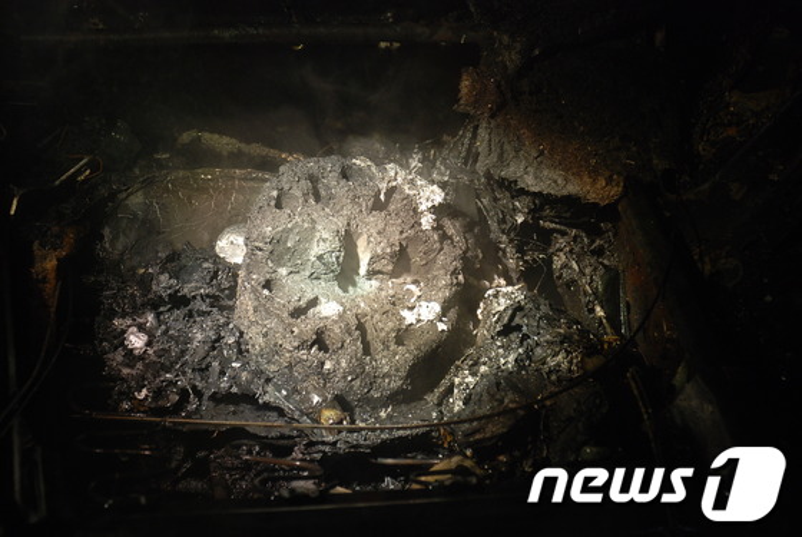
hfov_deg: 20.6
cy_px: 268
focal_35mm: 99
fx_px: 2208
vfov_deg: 13.9
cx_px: 401
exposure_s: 1/125
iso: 280
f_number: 5.3
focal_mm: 66
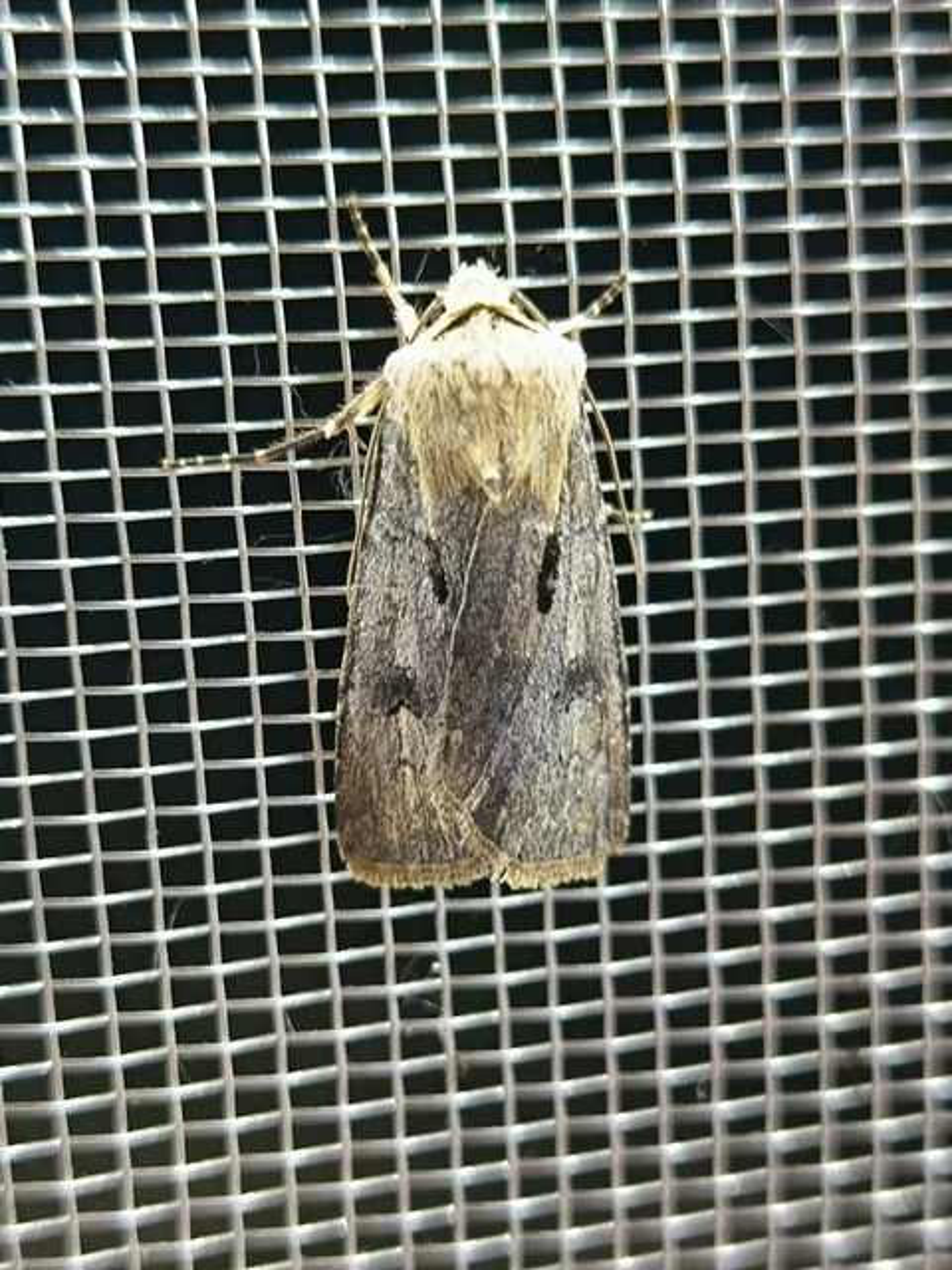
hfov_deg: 19.1
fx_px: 2824
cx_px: 476
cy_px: 635
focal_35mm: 77
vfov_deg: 25.3
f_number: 1.9
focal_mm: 6.92
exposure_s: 1/50
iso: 500
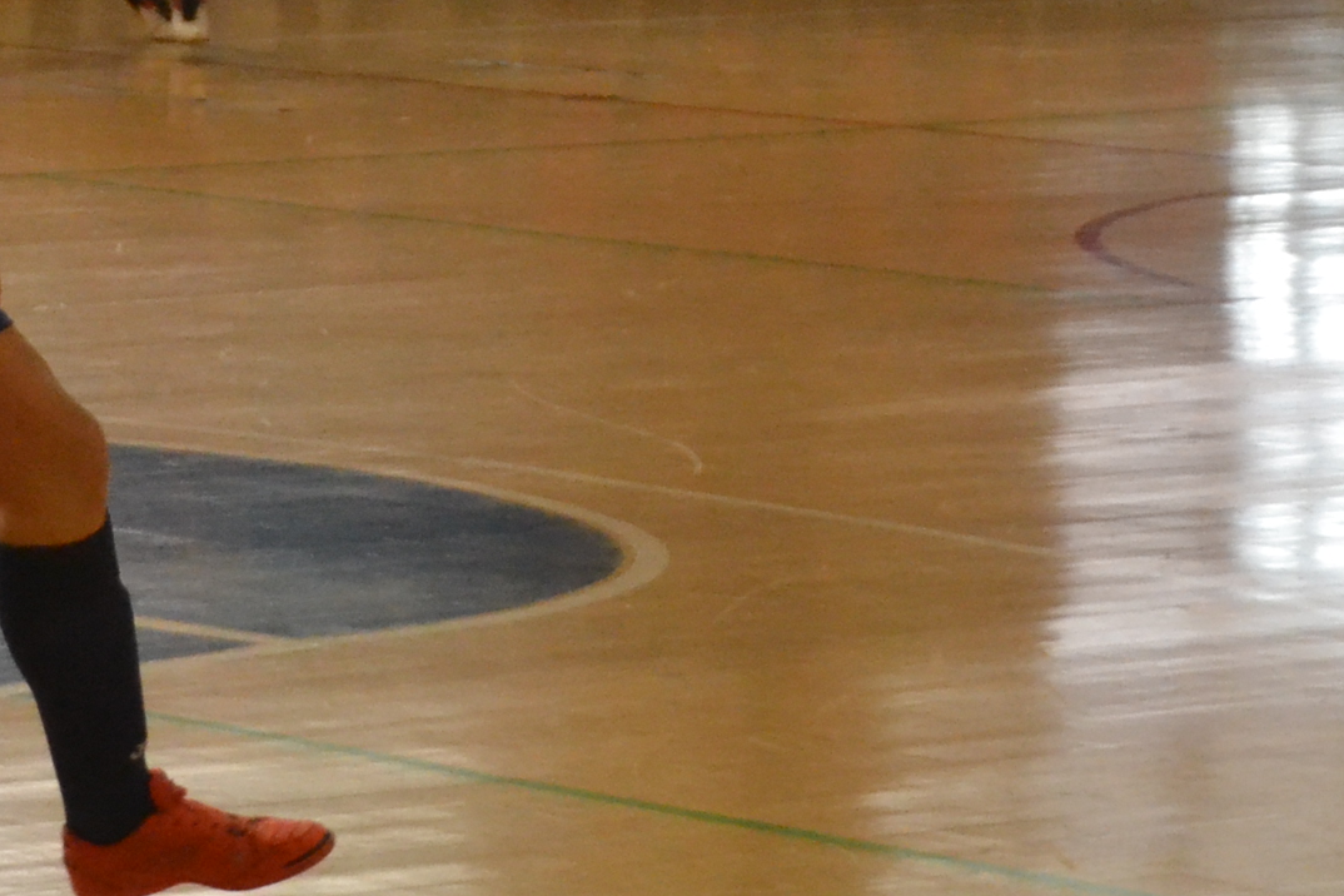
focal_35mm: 251
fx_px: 9370
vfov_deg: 5.5
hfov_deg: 8.1
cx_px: -571
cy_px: 317
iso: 3200
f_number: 5
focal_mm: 52
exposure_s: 1/1000
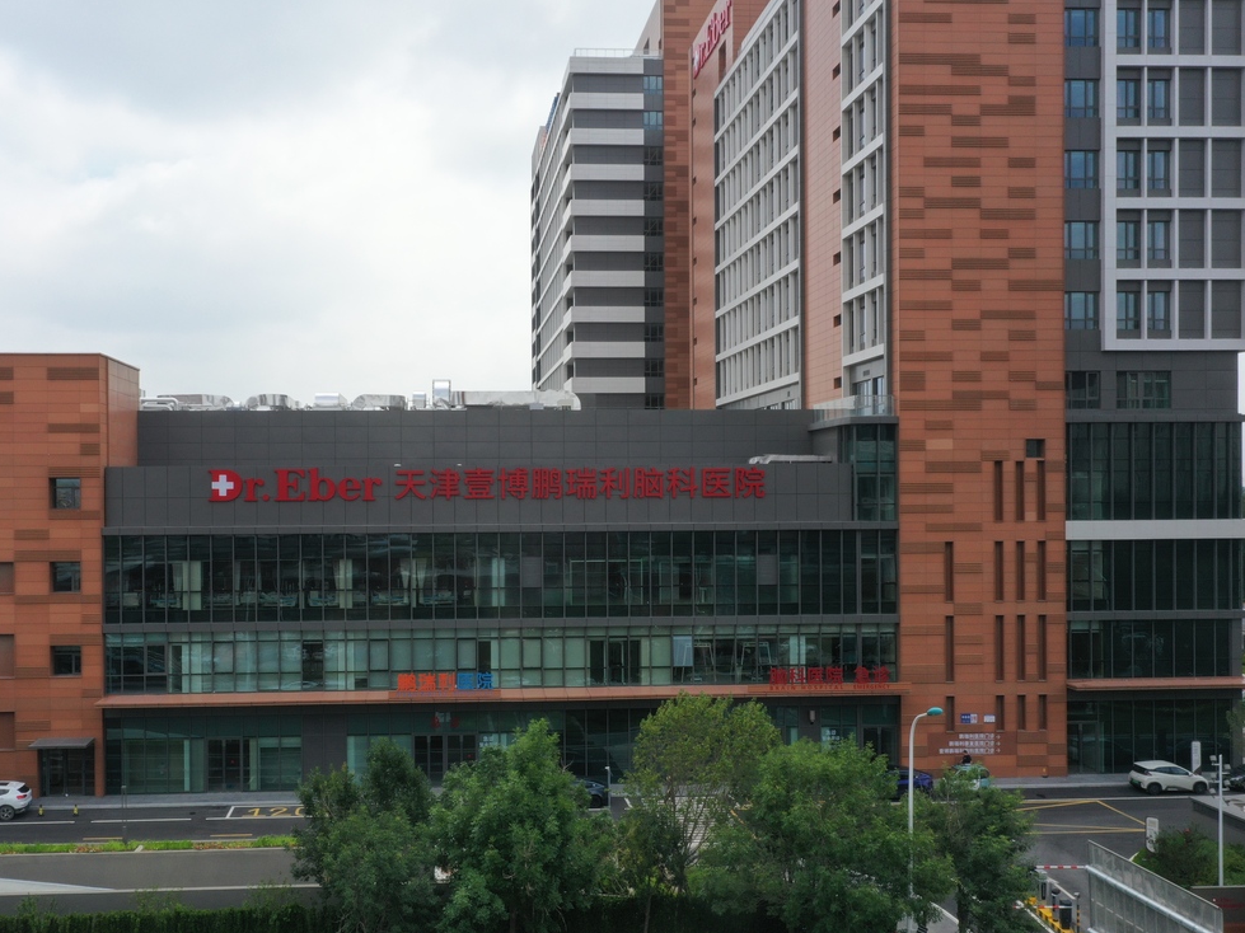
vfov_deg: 42.9
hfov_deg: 55.1
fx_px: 1187
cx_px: 515
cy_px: 503
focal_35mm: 33
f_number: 11
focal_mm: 10.26
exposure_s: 1/100
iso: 100
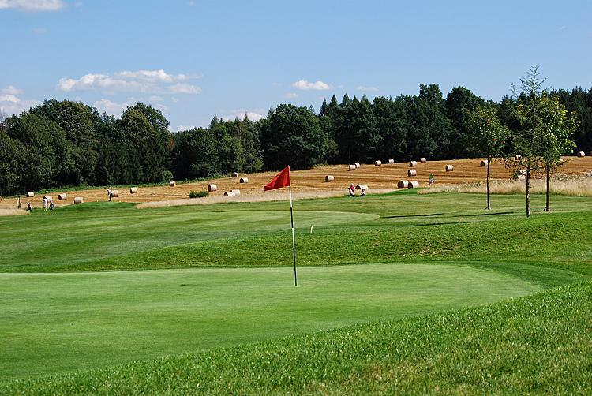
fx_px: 1358
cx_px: 296
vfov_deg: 16.6
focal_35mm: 82
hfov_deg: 24.6
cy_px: 198
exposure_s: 1/125
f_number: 11
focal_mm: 55
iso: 100
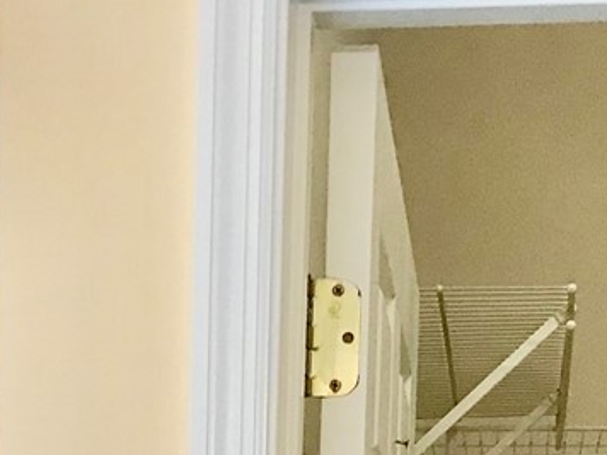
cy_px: 982
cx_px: 208
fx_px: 2209
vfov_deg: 10.6
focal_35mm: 126
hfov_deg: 15.6
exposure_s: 1/30
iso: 40
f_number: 1.8
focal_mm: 3.99
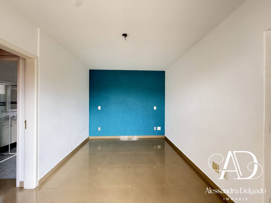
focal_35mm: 14
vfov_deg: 85.7
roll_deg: -0.7
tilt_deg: +0.6
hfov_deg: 102.1
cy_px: 102
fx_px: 110
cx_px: 136
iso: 320
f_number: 2.2
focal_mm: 2.22
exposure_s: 1/99
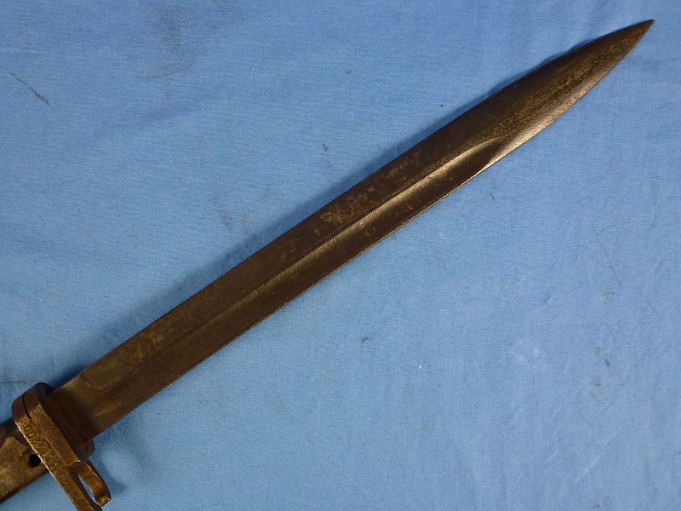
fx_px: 590
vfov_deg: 46.8
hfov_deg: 60.0
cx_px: 340
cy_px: 256
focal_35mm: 30
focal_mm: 5.4
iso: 250
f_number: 3.5
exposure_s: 1/60
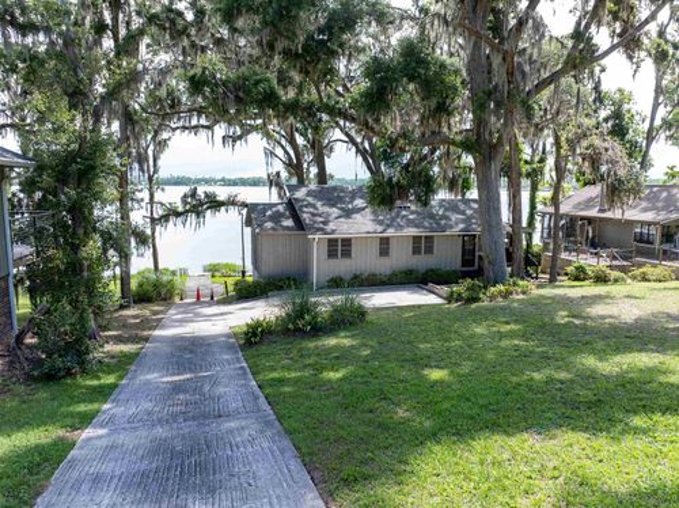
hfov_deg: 71.6
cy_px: 254
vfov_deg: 56.7
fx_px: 470
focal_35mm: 24
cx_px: 340
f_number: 2.8
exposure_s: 1/400
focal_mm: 12.29
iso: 110
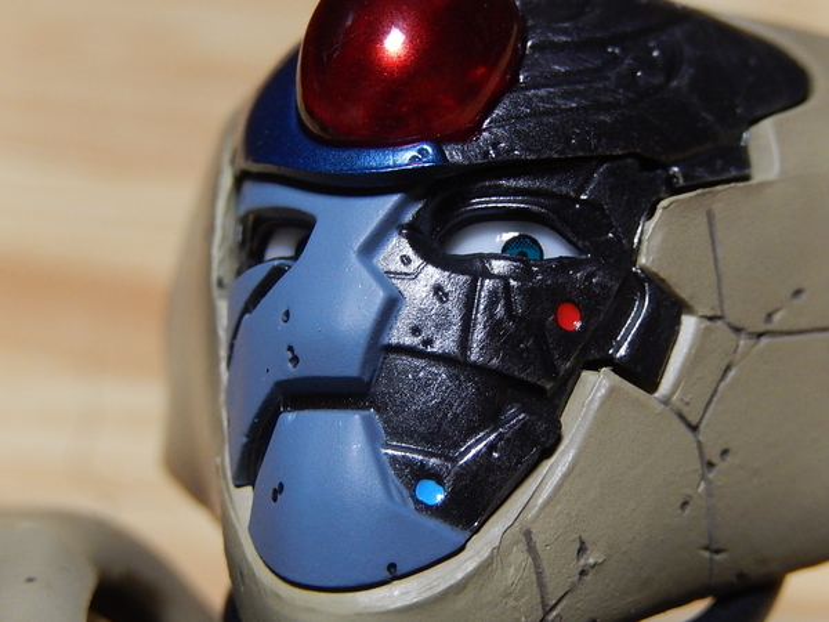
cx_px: 414
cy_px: 311
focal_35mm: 85
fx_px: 2036
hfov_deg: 23.0
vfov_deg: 17.4
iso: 500
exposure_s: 1/15
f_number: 5.1
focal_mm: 15.2
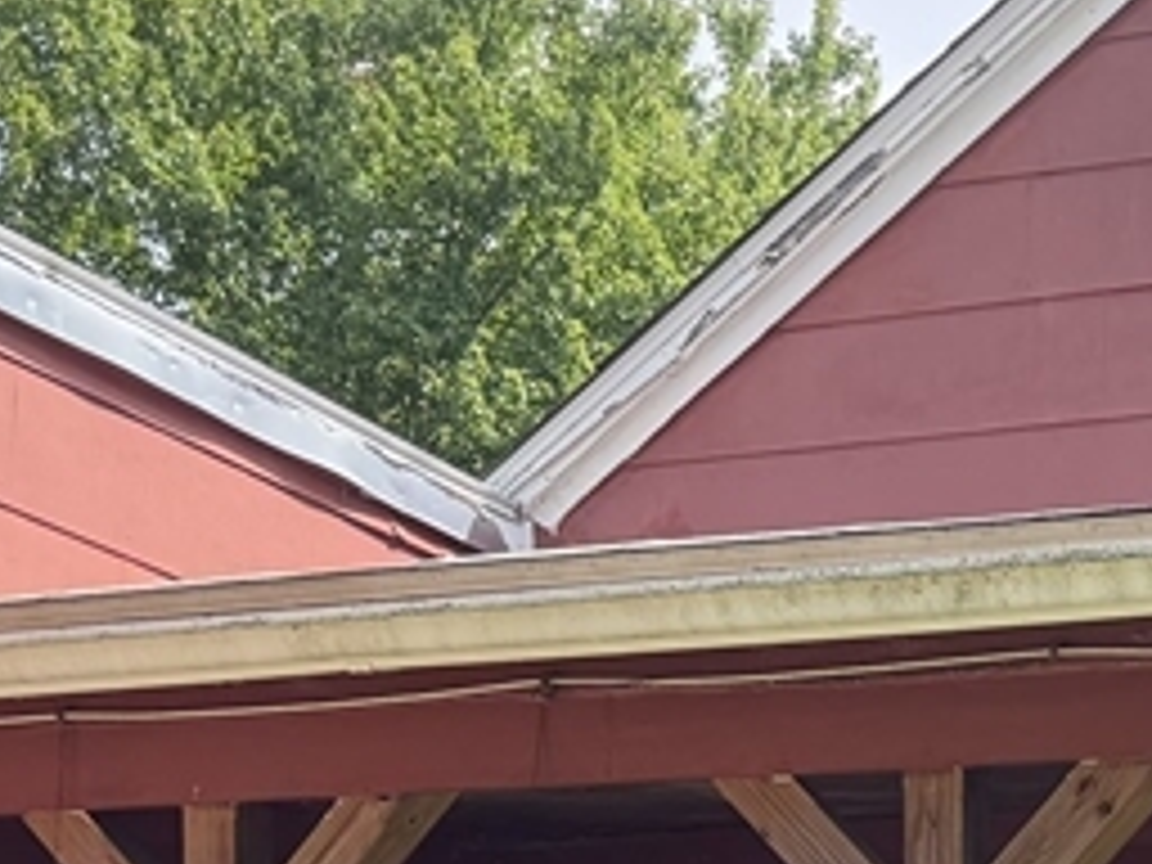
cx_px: 1494
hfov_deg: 19.0
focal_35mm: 96
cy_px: 1341
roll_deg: -0.8
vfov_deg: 14.3
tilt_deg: +2.8
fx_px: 3195
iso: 100
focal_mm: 6.76
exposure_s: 1/1060
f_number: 1.78
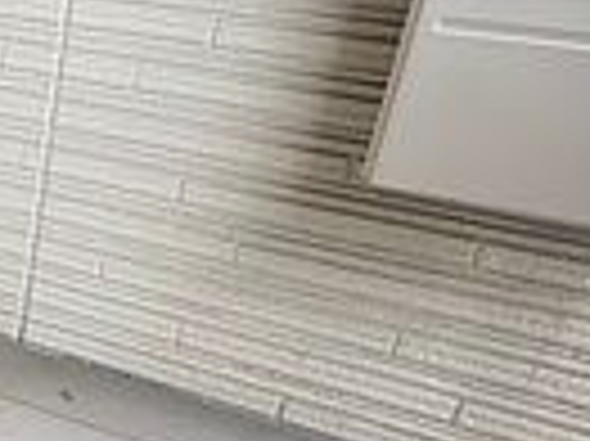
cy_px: 225
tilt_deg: -27.7
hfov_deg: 24.7
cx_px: -302
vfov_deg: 24.4
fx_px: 1022
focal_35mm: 60
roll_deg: +2.9
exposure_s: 1/99
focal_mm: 2.22
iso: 200
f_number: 2.2
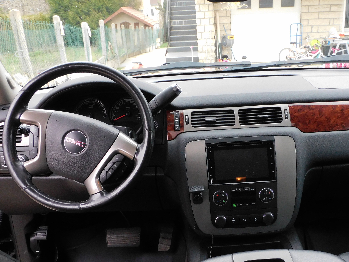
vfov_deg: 35.1
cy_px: 150
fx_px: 413
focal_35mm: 41
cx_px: 205
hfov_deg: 45.6
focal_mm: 5.4
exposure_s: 1/160
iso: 400
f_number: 3.5
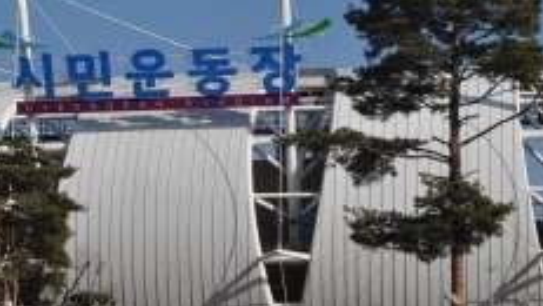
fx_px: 1716
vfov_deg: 10.2
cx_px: 235
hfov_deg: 18.0
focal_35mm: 119
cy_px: 219
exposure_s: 1/400
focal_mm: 35
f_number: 10
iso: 200
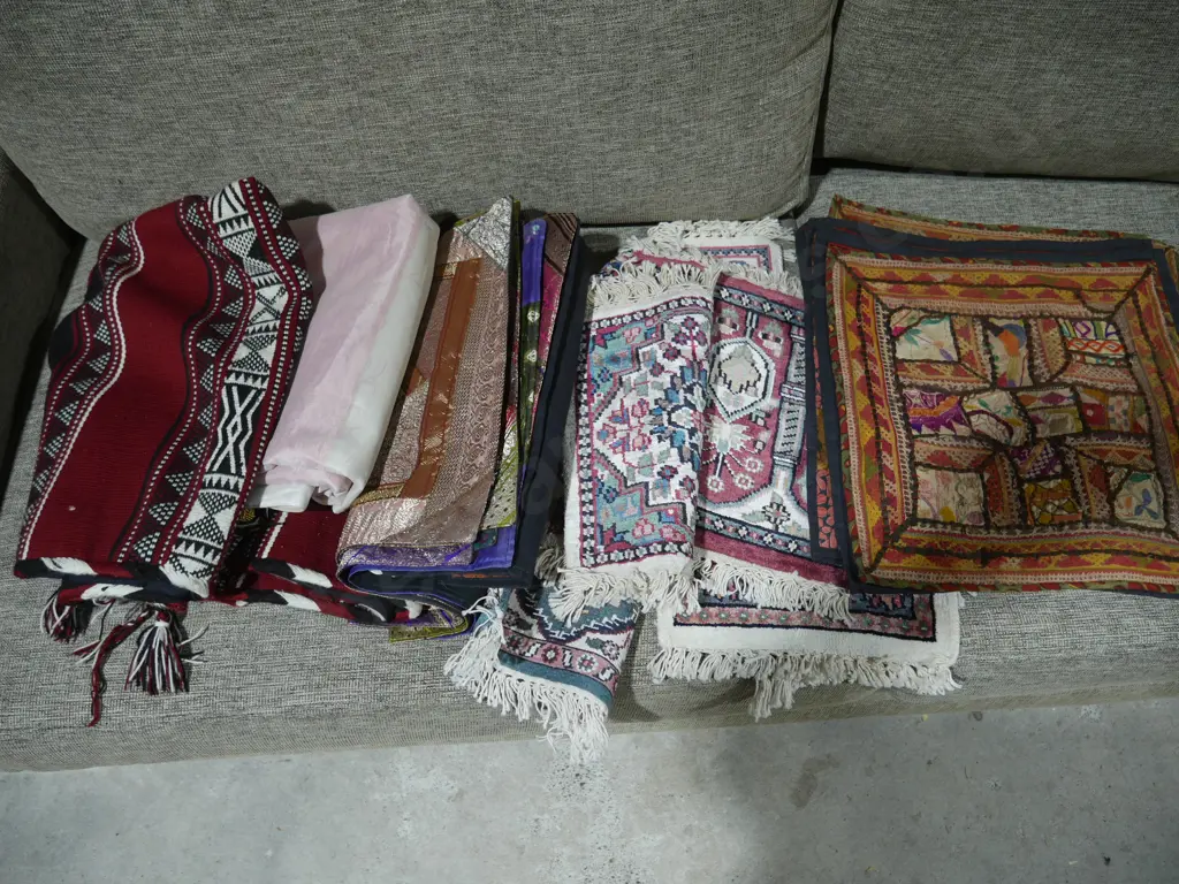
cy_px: 442
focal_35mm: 28
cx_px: 590
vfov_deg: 49.7
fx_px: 954
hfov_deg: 63.4
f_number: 3.5
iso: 250
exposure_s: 1/60
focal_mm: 14
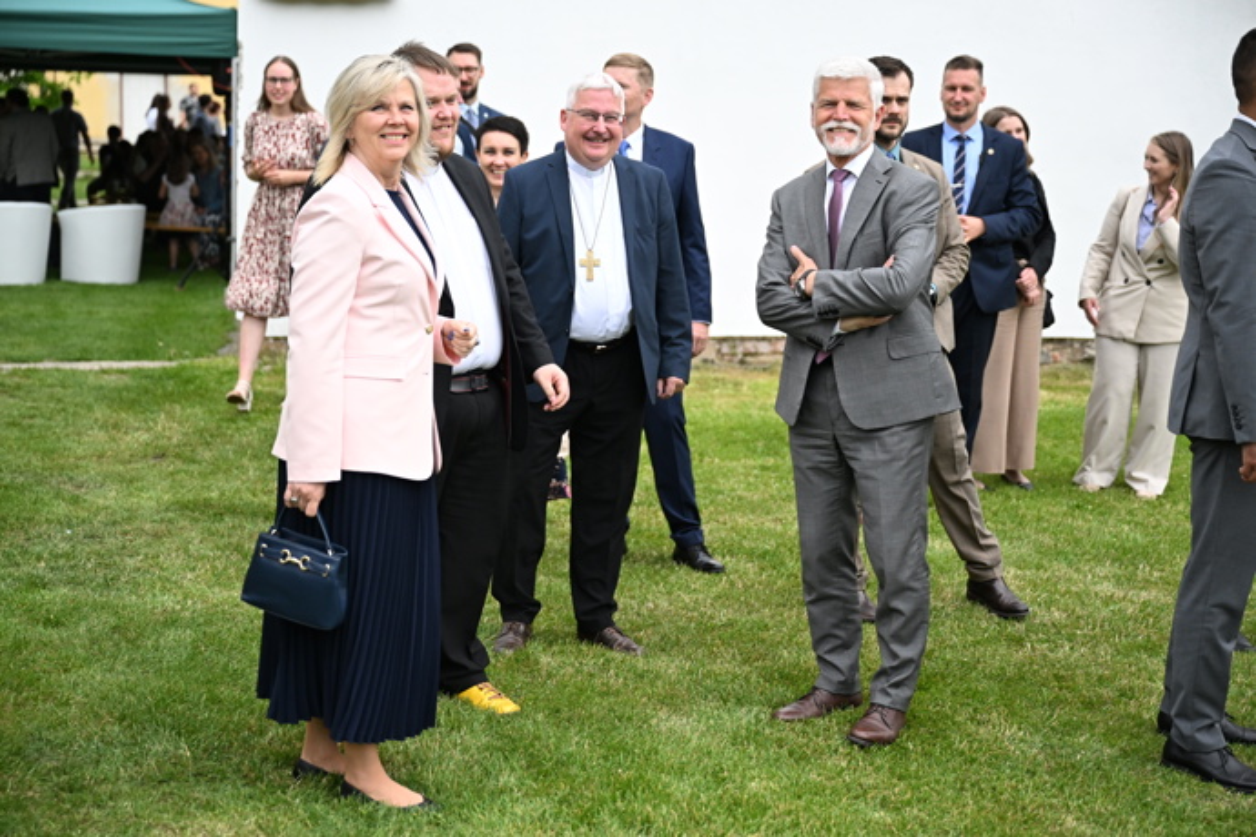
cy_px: 418
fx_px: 1989
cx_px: 628
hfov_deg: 35.1
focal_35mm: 57
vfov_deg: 23.8
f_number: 2.8
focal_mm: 57
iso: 2000
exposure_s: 1/13000
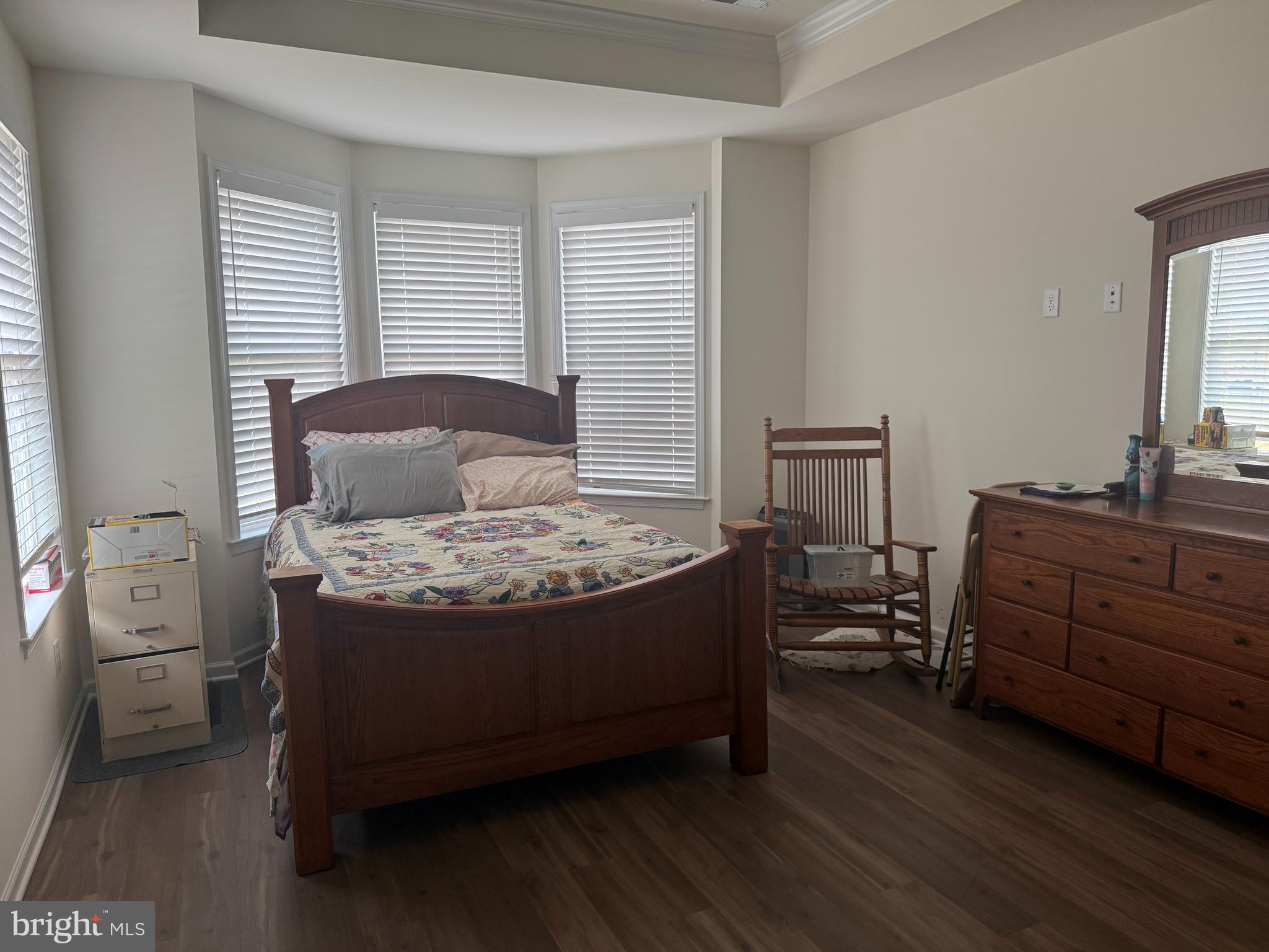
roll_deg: +0.9
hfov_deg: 71.6
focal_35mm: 24
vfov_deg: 56.8
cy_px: 476
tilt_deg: -6.0
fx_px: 880
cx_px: 634
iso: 200
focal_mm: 6.76
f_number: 1.78
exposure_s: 1/121
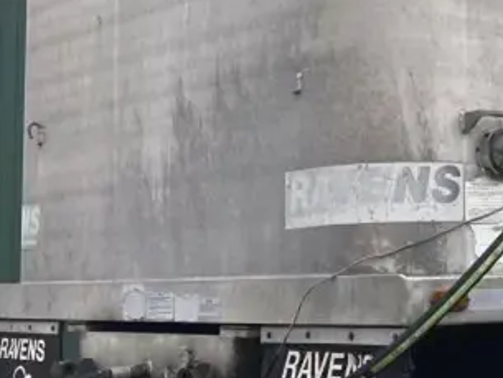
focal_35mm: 88
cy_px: 180
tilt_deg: +6.7
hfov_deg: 20.1
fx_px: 1279
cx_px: 679
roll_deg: +1.6
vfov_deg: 16.8
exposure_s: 1/631
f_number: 1.8
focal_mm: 3.99
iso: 20
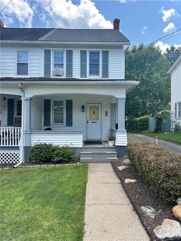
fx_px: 181
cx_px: 90
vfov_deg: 67.3
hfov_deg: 53.0
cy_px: 120
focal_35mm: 26
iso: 50
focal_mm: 5.7
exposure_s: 1/1468
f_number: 1.5
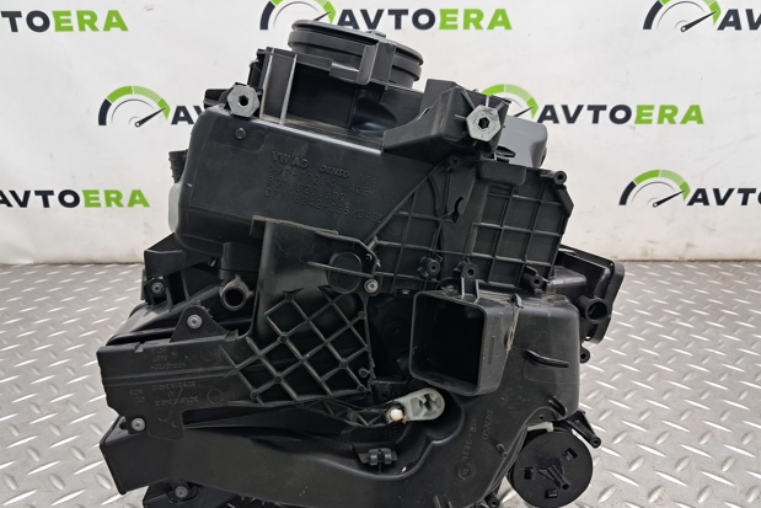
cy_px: 286
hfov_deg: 63.6
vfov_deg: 44.9
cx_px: 374
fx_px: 613
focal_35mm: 29
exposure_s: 1/50
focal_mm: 4
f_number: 1.8
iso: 160
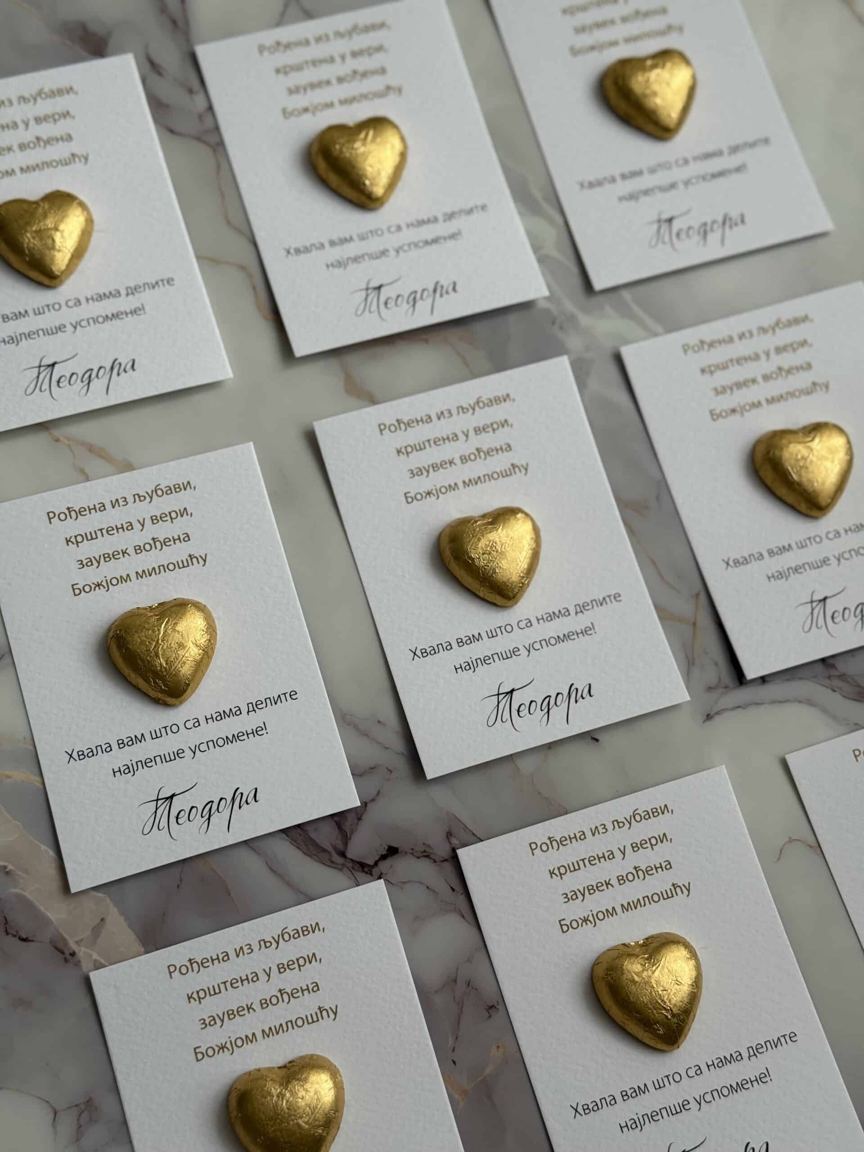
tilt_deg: -72.7
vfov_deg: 39.7
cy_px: 576
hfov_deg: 30.3
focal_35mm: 48
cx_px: 432
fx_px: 1597
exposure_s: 1/192
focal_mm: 6.76
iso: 50
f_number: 1.78
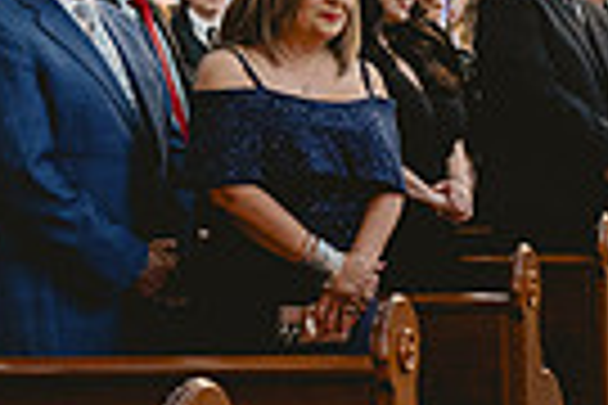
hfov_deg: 16.8
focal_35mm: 103
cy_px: 124
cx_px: 1058
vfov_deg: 13.3
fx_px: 1739
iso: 1600
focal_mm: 24
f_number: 2.8
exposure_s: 1/50
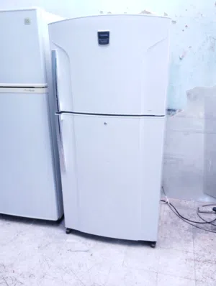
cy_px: 143
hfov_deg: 48.4
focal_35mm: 29
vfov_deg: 61.6
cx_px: 108
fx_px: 241
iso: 106
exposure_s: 1/50
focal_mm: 4.25
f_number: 1.8
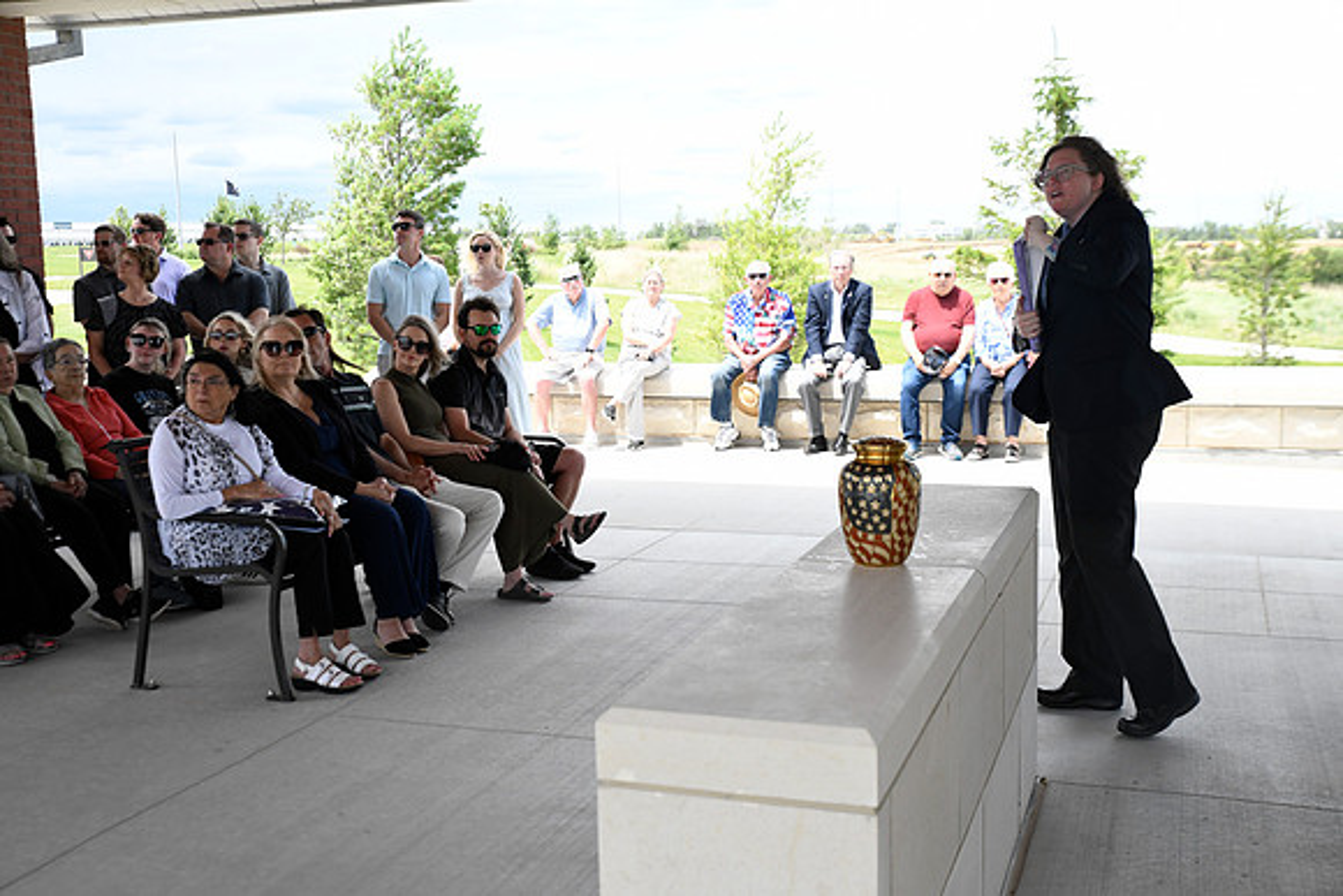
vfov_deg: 33.4
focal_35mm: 40
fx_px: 1493
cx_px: 672
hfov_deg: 48.4
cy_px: 448
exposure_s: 1/2000
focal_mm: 40
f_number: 5.6
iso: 1600
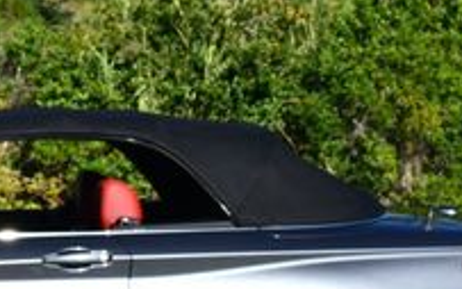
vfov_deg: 6.8
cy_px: 155
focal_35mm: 193
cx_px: -9
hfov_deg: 10.8
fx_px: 2431
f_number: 8
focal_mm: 30
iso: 125
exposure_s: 1/250
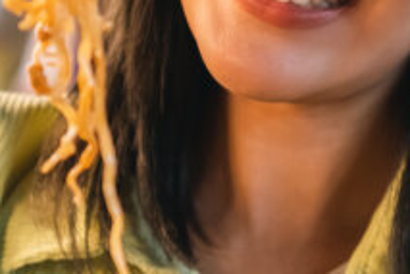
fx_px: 1913
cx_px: 310
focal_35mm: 168
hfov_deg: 12.2
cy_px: 84
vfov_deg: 8.2
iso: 1600
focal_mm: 35
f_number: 2
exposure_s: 1/640
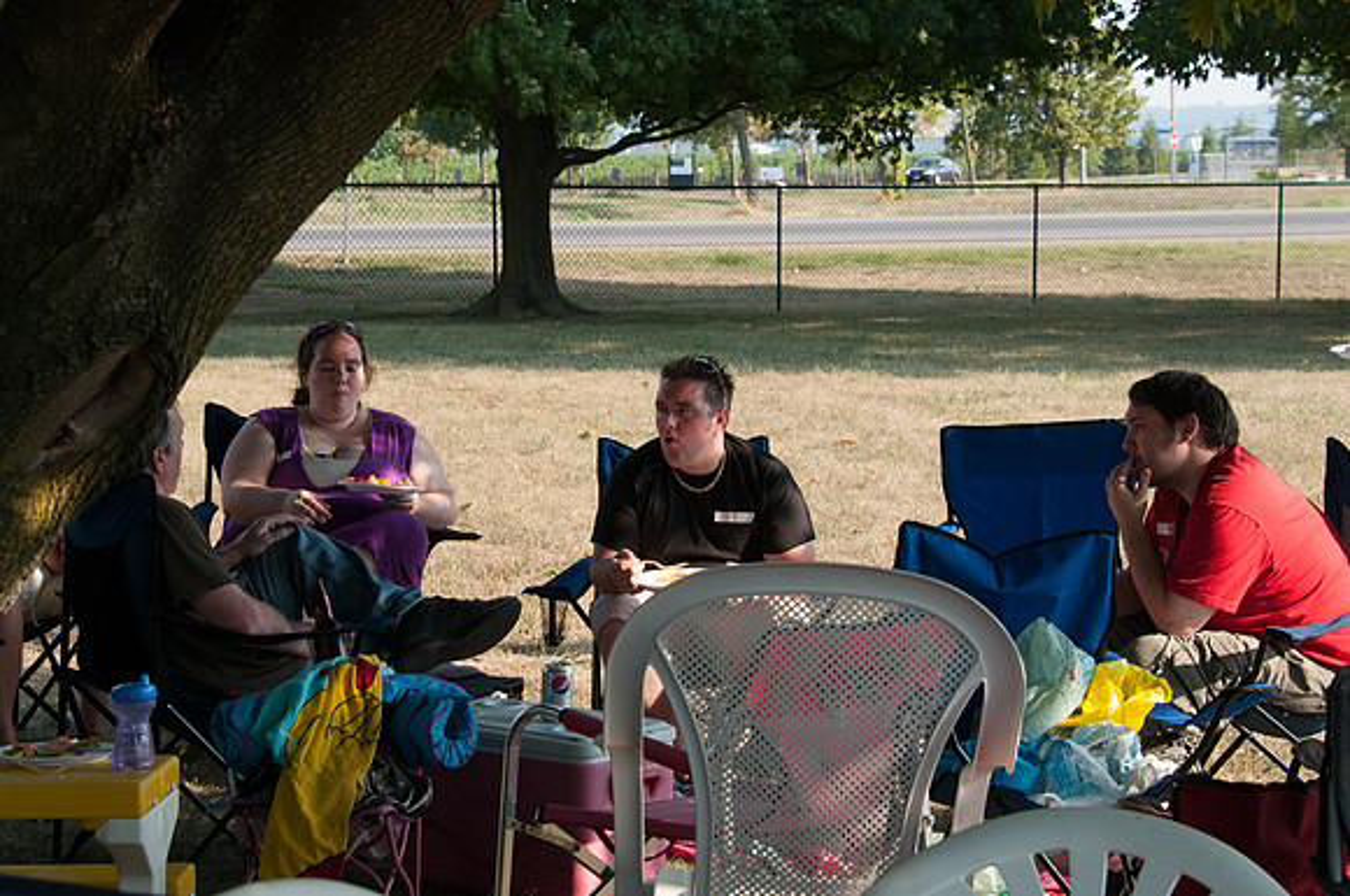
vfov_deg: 15.7
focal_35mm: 87
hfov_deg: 23.4
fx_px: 3258
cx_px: 675
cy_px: 448
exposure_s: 1/500
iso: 640
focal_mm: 58
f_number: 8
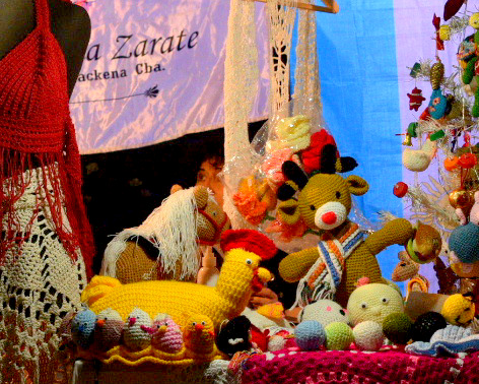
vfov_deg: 9.6
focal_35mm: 161
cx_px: 375
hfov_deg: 11.9
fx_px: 2283
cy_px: 361
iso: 1250
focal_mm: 50
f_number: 4.5
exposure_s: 1/160
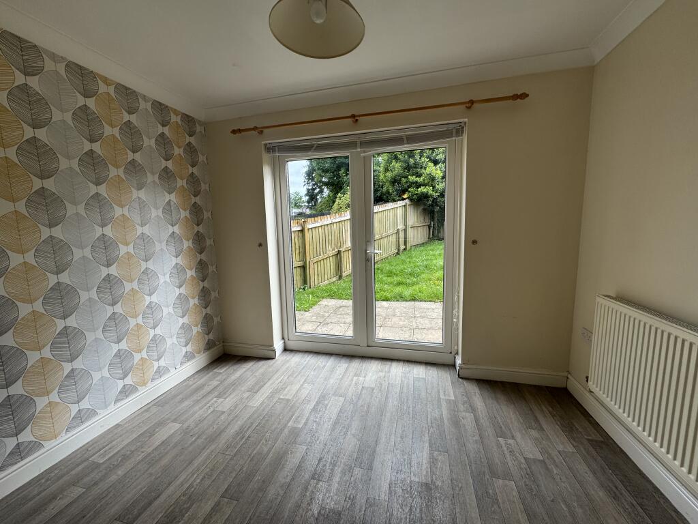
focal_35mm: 14
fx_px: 282
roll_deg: +2.3
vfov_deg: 85.7
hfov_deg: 102.1
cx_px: 349
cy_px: 262
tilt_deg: -6.8
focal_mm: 2.22
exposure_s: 1/204
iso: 40
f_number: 2.2
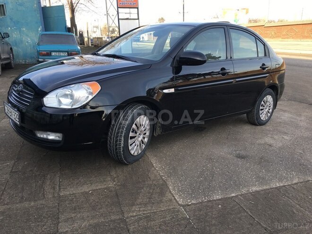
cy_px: 117
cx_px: 156
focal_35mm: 29
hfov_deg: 61.7
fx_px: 261
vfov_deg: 48.2
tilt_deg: -16.6
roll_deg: +2.6
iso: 25
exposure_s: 1/222
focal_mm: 4.15
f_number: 2.2
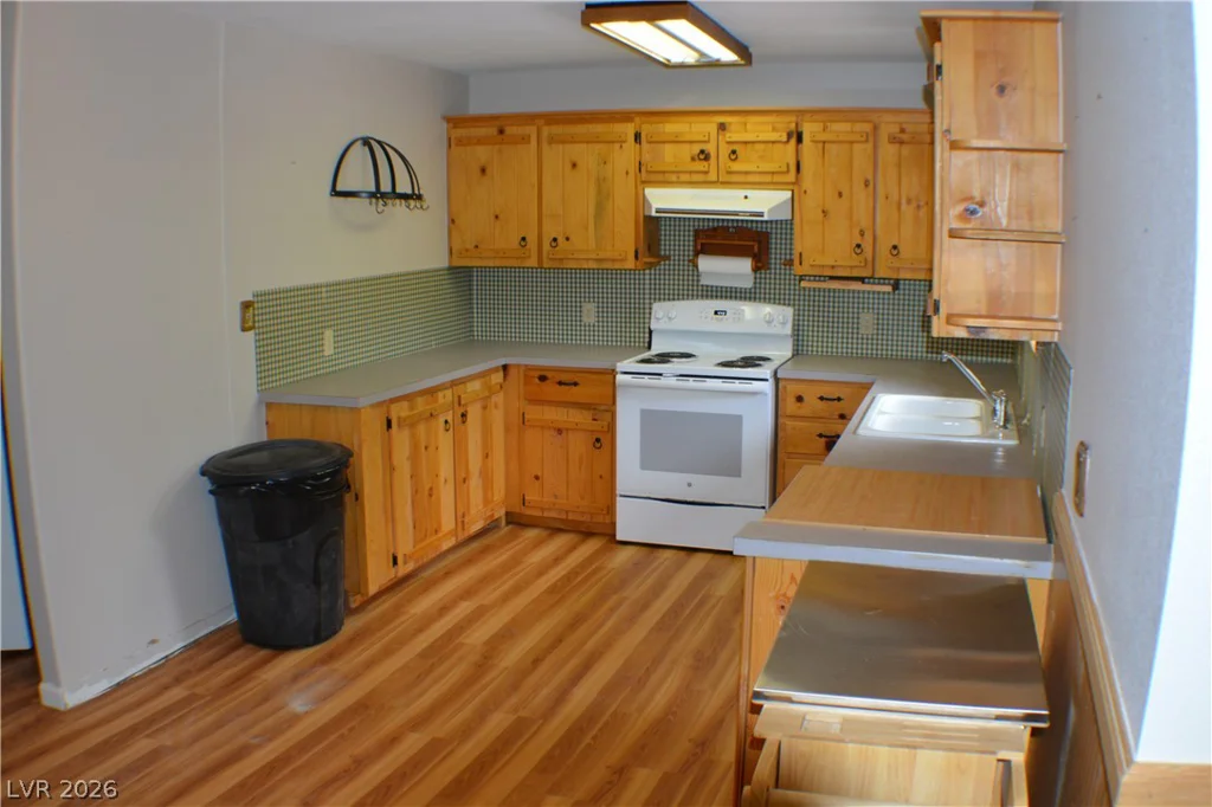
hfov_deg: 43.6
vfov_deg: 29.8
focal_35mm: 45
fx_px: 1514
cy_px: 404
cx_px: 606
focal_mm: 30
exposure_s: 1/60
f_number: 4.5
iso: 640
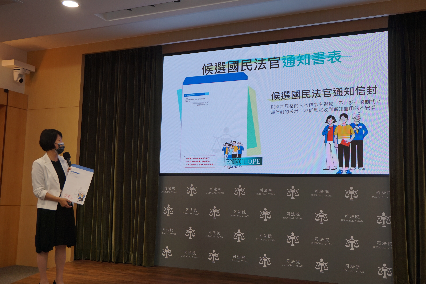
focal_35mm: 38
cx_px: 213
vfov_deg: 35.4
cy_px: 142
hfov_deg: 51.3
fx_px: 443
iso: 100
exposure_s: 1/60
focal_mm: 25
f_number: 4.5
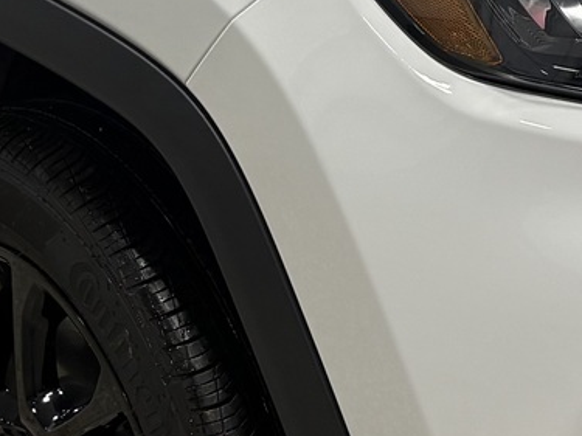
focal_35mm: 142
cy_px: 61
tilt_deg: -18.1
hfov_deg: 13.9
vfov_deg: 10.4
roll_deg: +1.2
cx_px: 408
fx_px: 2387
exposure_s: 1/185
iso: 40
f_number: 1.6
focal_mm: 5.96
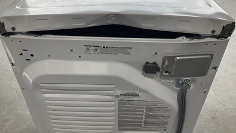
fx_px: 200
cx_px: 119
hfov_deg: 61.0
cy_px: 53
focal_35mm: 32
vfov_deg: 36.5
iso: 20
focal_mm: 3
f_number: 1.8
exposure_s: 1/177
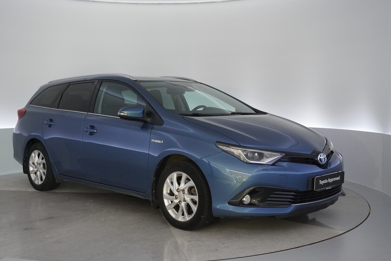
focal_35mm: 42
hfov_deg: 46.4
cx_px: 188
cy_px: 138
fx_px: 456
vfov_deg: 31.9
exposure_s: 1/160
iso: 2500
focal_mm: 26
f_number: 4.5
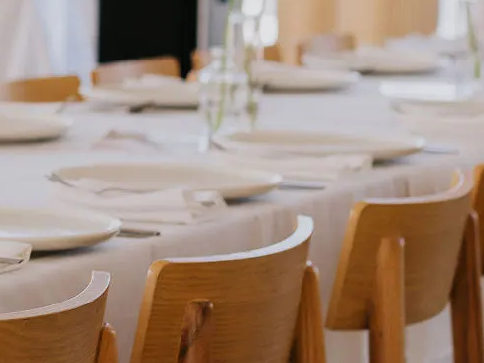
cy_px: 0
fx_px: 3104
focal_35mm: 222
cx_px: -280
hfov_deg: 8.7
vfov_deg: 6.7
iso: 500
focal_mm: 55
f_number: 3.5
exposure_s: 1/250
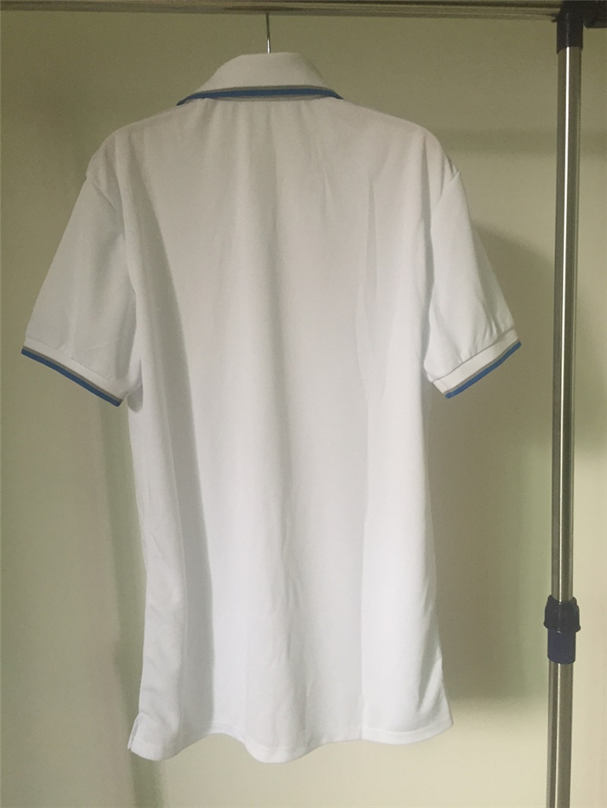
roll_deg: +2.6
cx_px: 304
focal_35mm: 29
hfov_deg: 48.3
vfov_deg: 61.6
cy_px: 404
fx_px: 677
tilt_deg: -7.8
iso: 80
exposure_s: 1/30
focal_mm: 4.15
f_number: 2.2
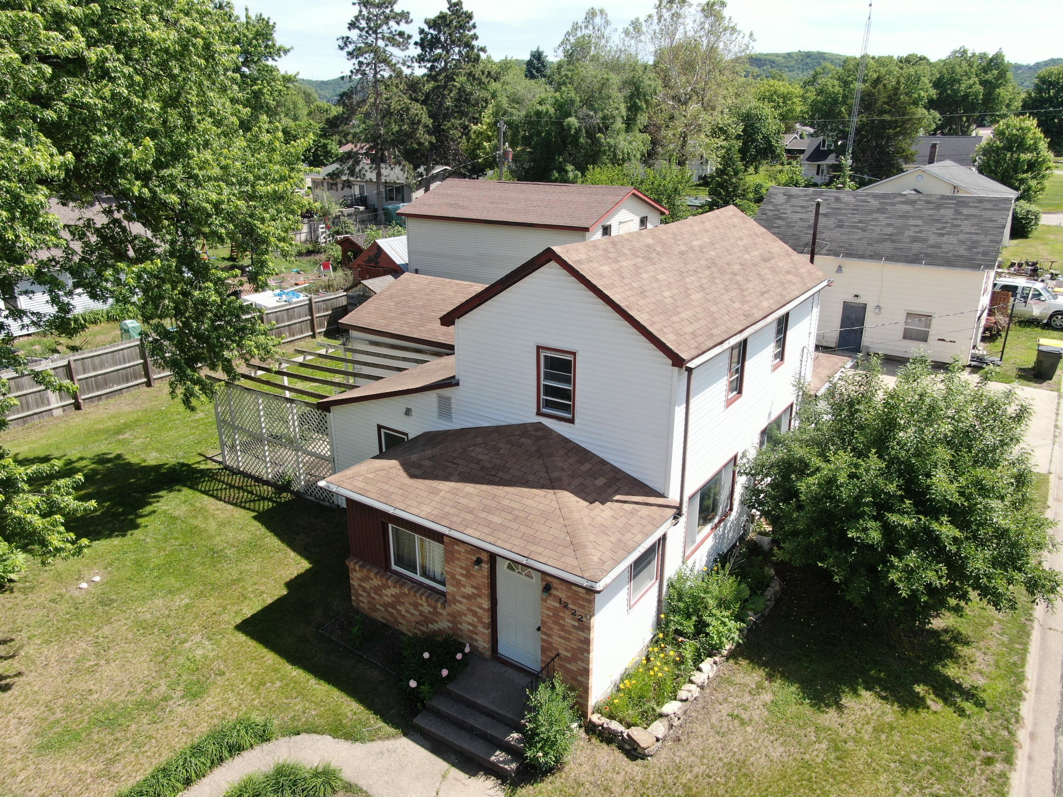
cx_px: 532
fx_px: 737
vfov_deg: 56.8
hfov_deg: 71.6
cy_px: 398
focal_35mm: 24
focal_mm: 4.39
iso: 100
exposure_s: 1/640
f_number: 2.8
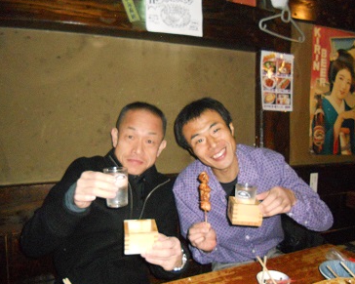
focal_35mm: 29
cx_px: 178
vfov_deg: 50.0
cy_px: 142
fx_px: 305
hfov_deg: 60.5
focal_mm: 4.9
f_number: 8
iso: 1000
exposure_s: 1/25
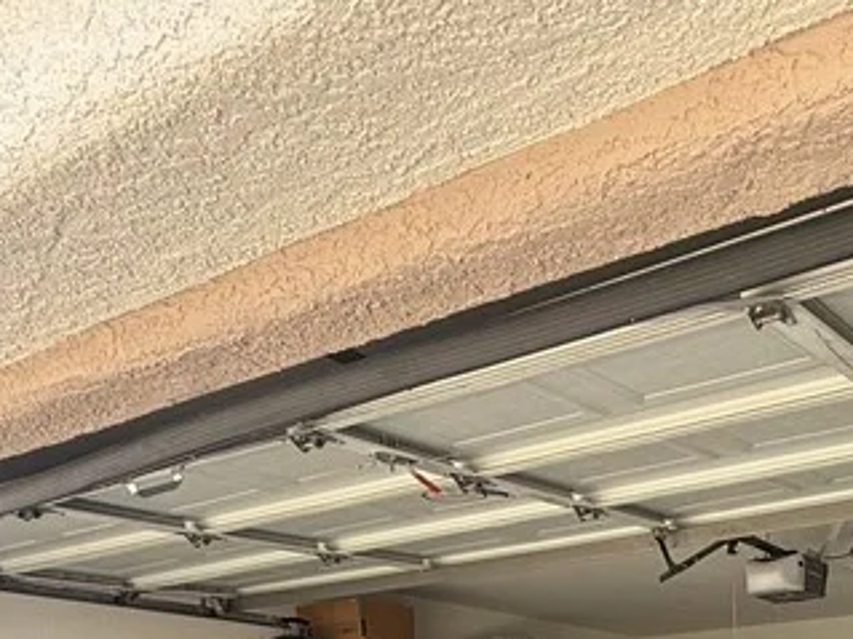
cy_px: 872
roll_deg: +0.7
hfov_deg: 39.9
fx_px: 1108
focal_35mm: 45
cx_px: 719
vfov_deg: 26.3
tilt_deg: -3.2
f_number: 2.2
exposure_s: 1/99
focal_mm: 2.22
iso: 50
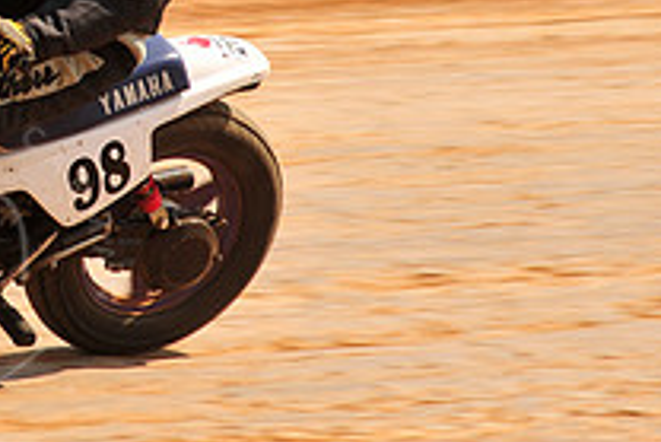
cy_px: -10
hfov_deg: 3.7
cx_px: -76
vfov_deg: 2.5
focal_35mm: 557
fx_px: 10234
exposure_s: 1/400
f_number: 9
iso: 200
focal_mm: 200
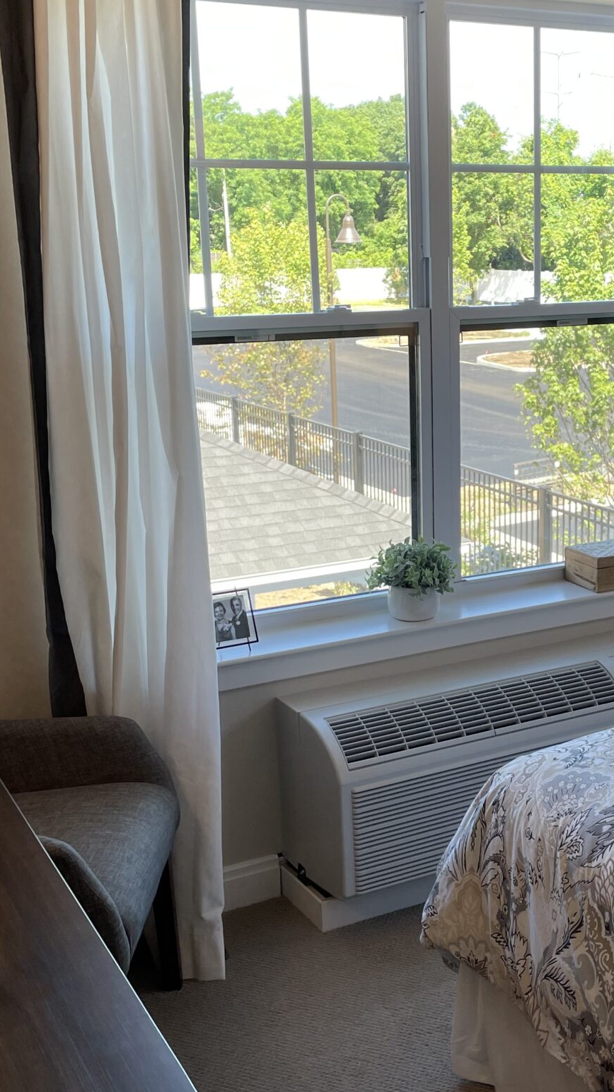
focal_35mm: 47
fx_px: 1360
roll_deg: +0.2
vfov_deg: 43.7
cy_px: 517
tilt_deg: -11.9
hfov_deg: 25.0
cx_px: 485
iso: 32
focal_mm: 4.2
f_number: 1.6
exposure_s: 1/133
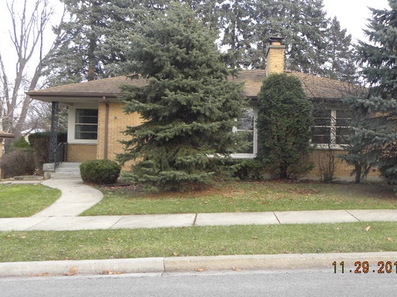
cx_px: 237
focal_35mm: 41
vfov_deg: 35.0
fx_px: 470
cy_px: 122
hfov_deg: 45.6
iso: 64
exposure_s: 1/70.1
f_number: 2.8
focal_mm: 5.9
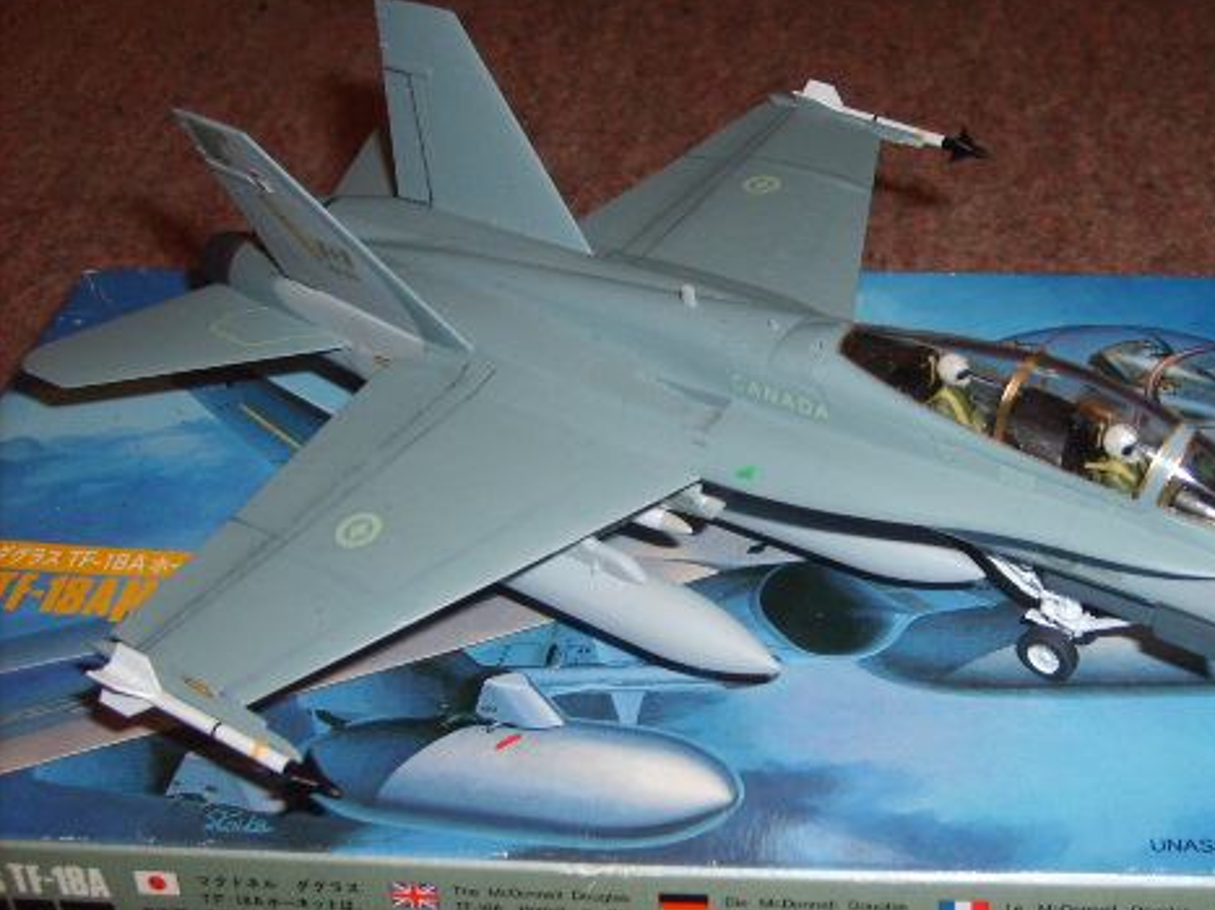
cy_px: 507
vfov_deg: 30.2
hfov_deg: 39.1
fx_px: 1684
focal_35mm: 48
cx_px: 830
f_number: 2.8
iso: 100
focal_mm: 5.8
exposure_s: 1/45
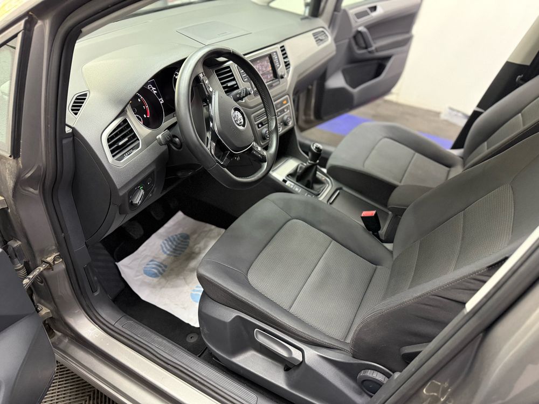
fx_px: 374
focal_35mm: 24
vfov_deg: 56.8
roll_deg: -4.1
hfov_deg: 71.6
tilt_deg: -37.7
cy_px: 202
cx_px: 270
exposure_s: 1/50
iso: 640
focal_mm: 6.76
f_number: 1.78
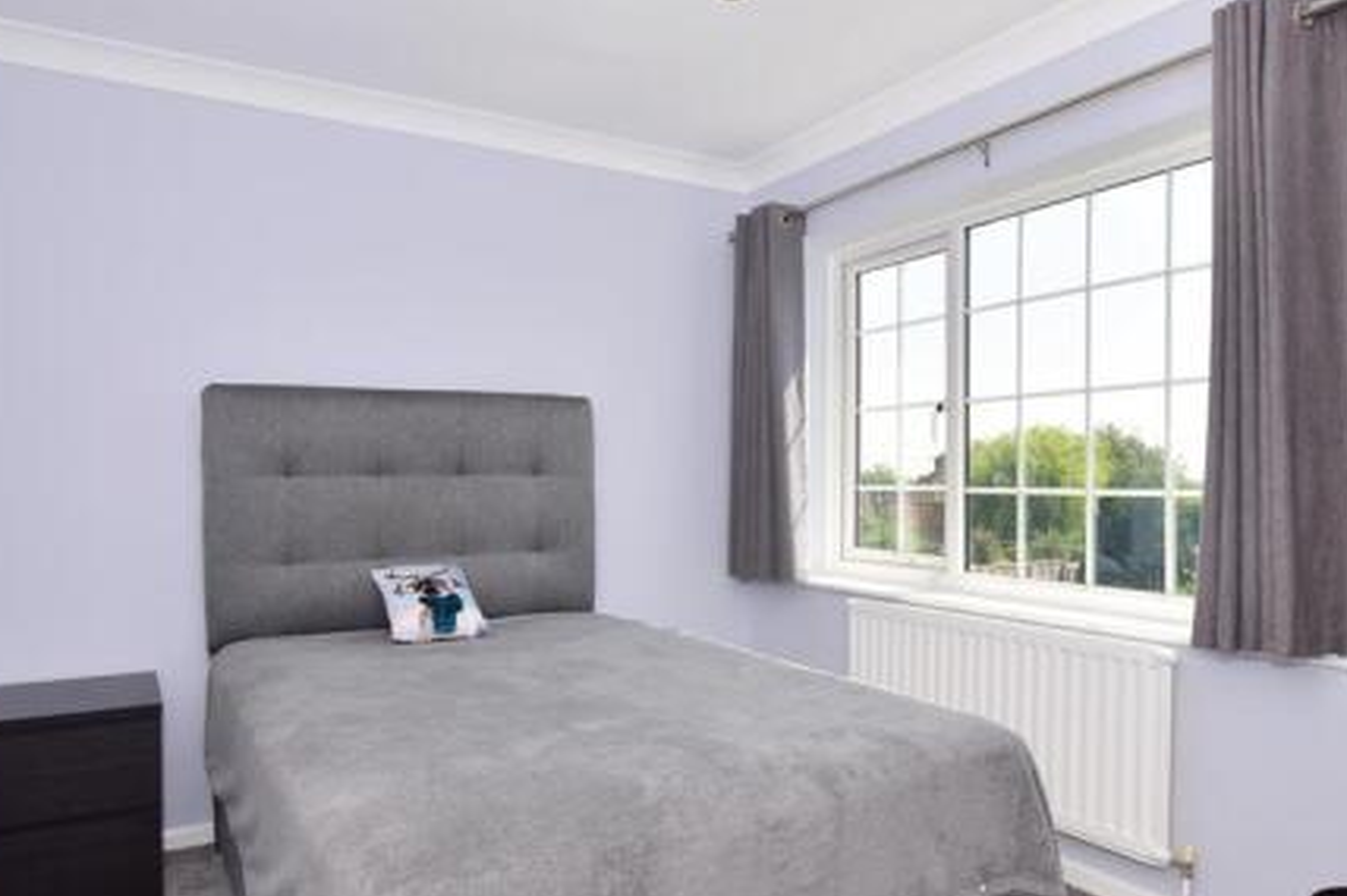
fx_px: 860
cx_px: 683
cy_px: 476
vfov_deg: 55.0
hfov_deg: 76.1
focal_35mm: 23
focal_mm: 10
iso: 320
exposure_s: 1/200
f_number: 16
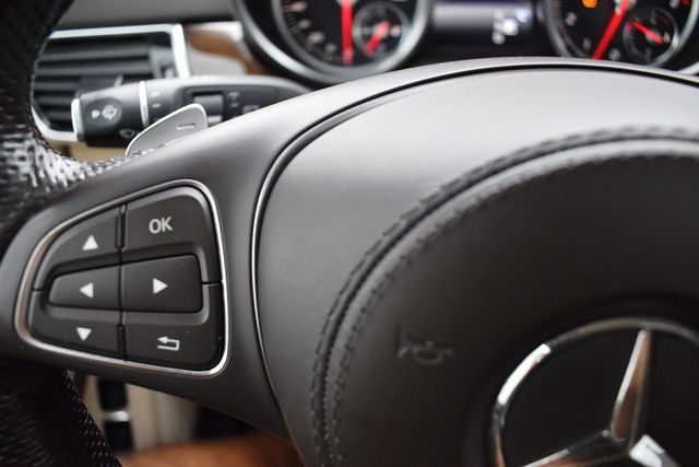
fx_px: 524
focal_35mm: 27
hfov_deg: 67.4
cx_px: 350
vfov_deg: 48.0
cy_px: 234
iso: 1600
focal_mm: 18
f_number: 3.5
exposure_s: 1/125
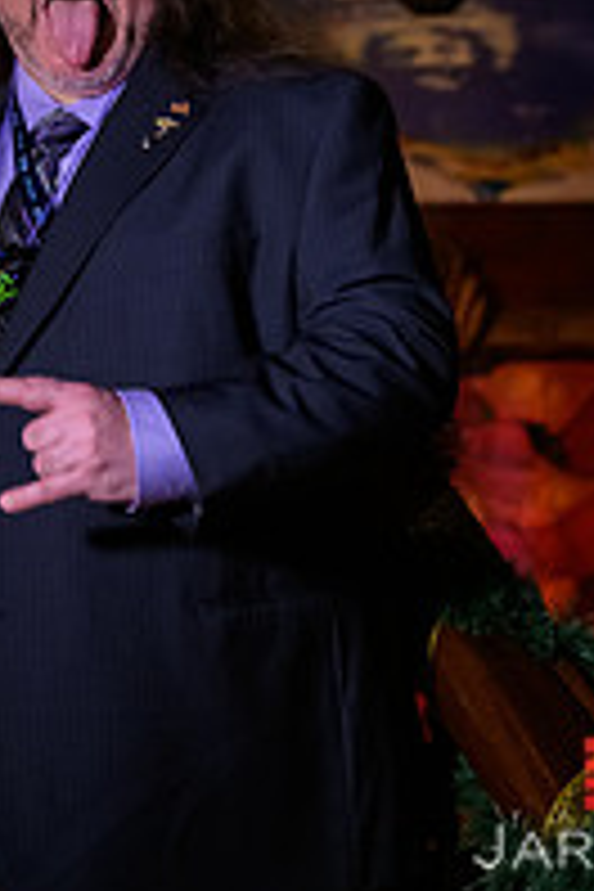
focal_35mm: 100
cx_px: 225
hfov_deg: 13.7
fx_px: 2475
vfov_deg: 19.7
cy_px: -45
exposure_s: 1/100
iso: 3200
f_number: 3.2
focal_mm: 44
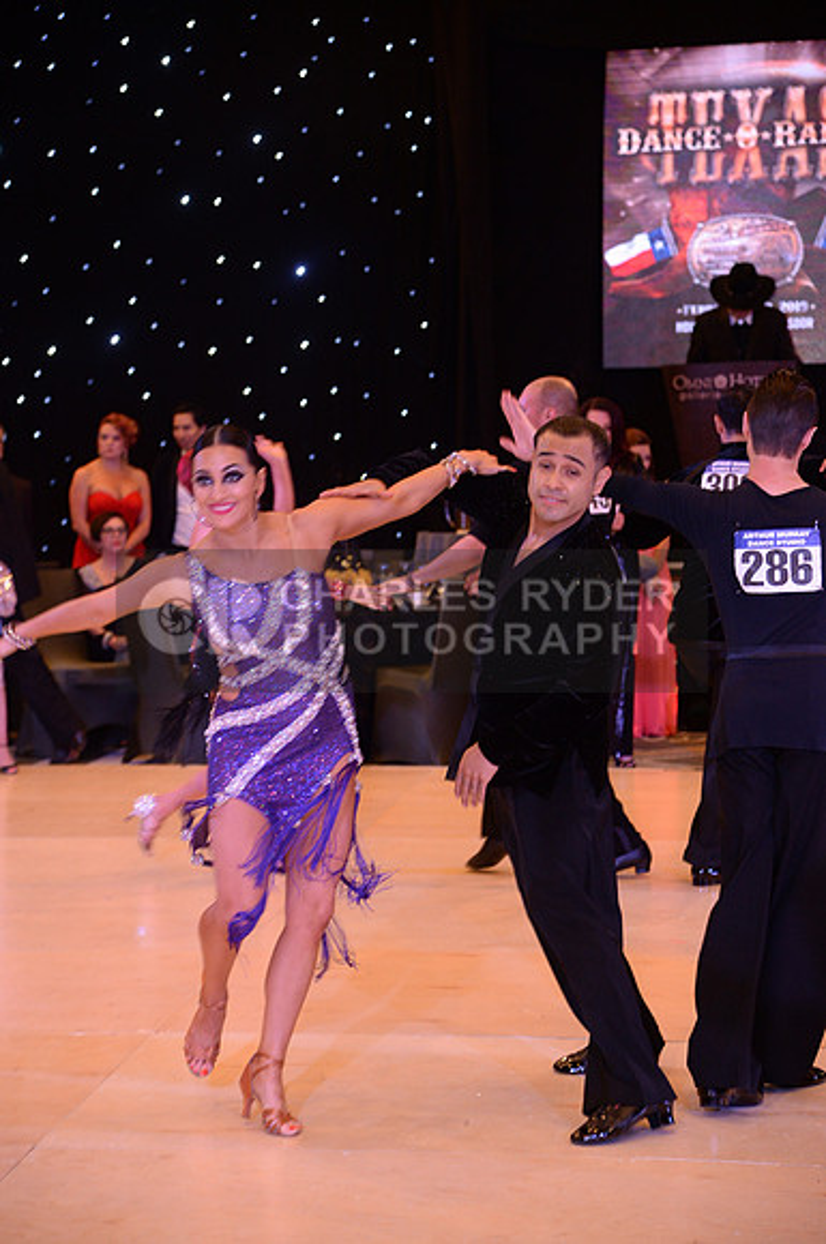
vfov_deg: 23.7
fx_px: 2968
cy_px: 622
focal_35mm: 86
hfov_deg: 15.8
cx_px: 413
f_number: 4.5
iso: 2500
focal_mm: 86
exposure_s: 1/250
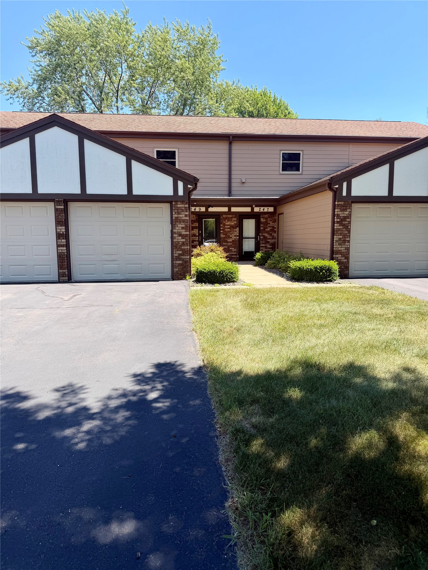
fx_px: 396
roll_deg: +0.5
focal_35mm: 24
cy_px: 285
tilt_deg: -7.3
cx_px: 214
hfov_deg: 56.8
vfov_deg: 71.6
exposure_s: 1/1553
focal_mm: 6.76
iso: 80
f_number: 1.78
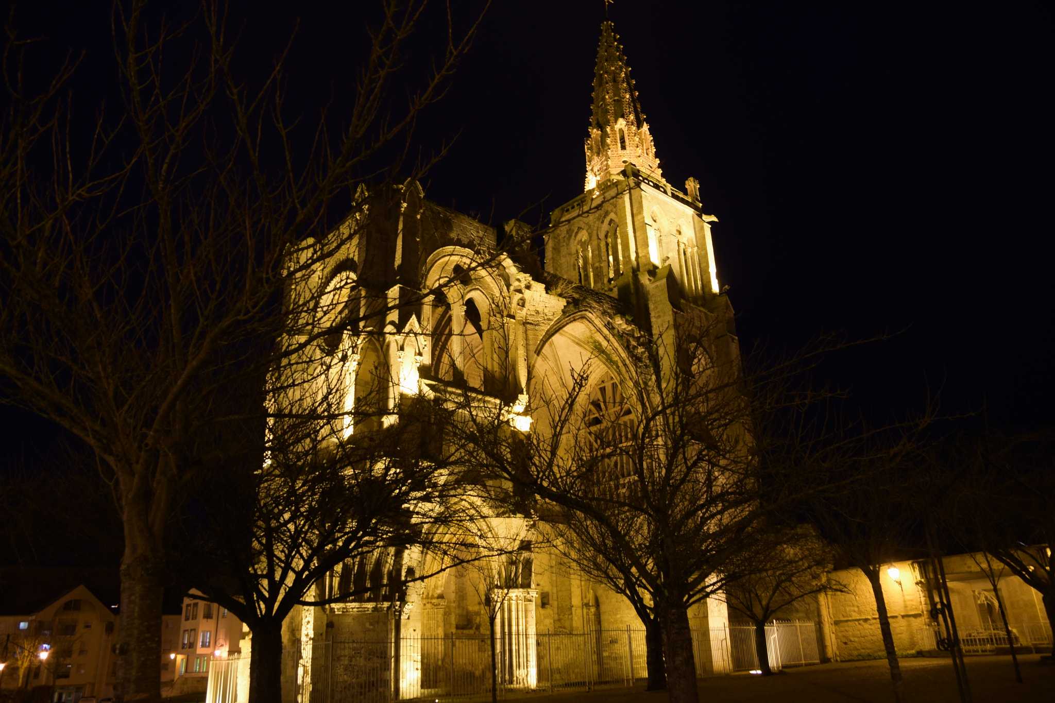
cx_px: 528
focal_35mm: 26
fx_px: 747
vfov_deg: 50.4
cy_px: 352
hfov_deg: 70.4
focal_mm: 17
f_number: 3.5
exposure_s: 1/1.3
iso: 100
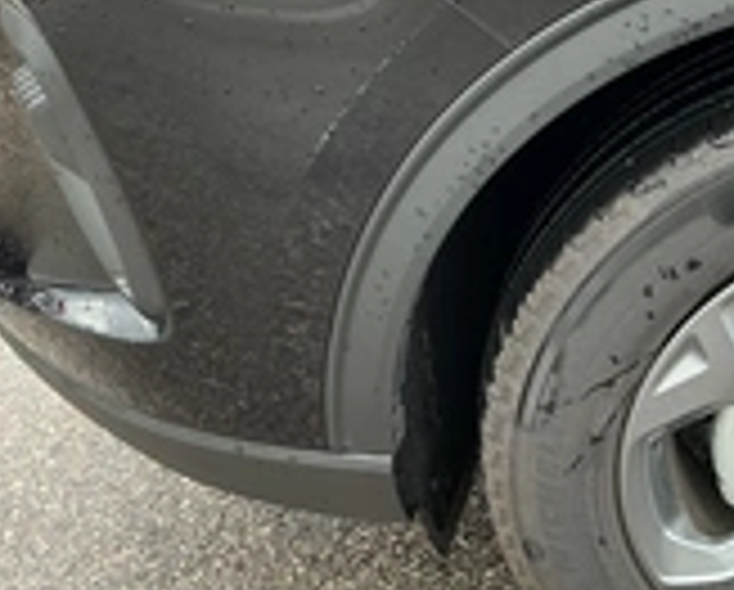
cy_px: 252
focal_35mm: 67
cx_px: 887
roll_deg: -2.5
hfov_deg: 25.3
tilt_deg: -31.2
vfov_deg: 22.9
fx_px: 1458
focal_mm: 3
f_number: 1.8
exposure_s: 1/122
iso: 20
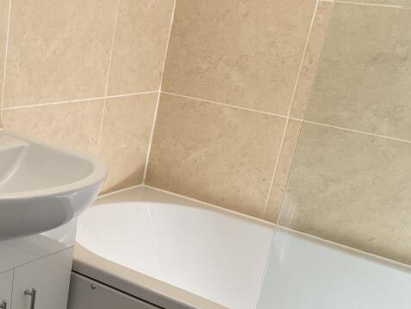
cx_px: 6
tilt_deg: -25.2
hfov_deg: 31.8
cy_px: 274
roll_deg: -5.4
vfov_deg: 25.4
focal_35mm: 56
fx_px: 665
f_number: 1.8
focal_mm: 4.25
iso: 64
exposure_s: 1/121
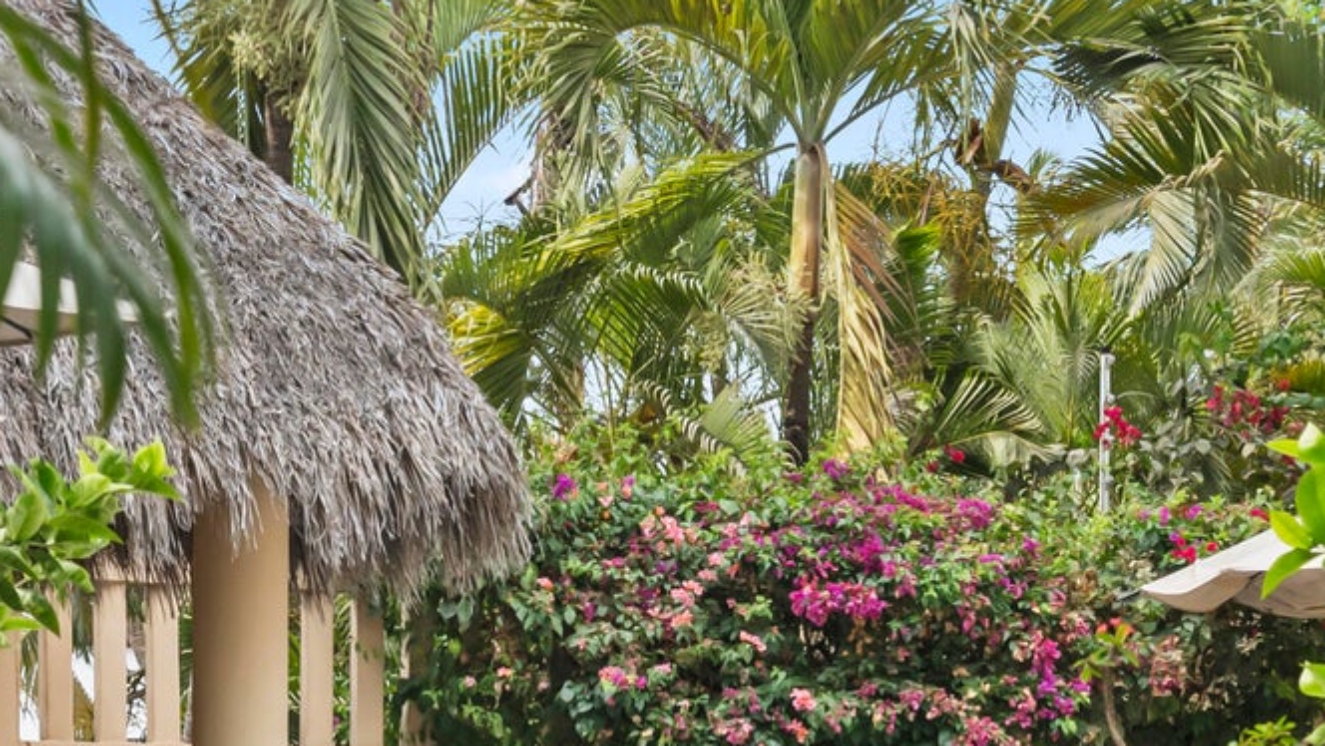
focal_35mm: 126
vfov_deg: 9.5
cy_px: 826
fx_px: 4428
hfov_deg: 17.0
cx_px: 772
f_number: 8
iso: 500
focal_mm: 35
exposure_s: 1/80
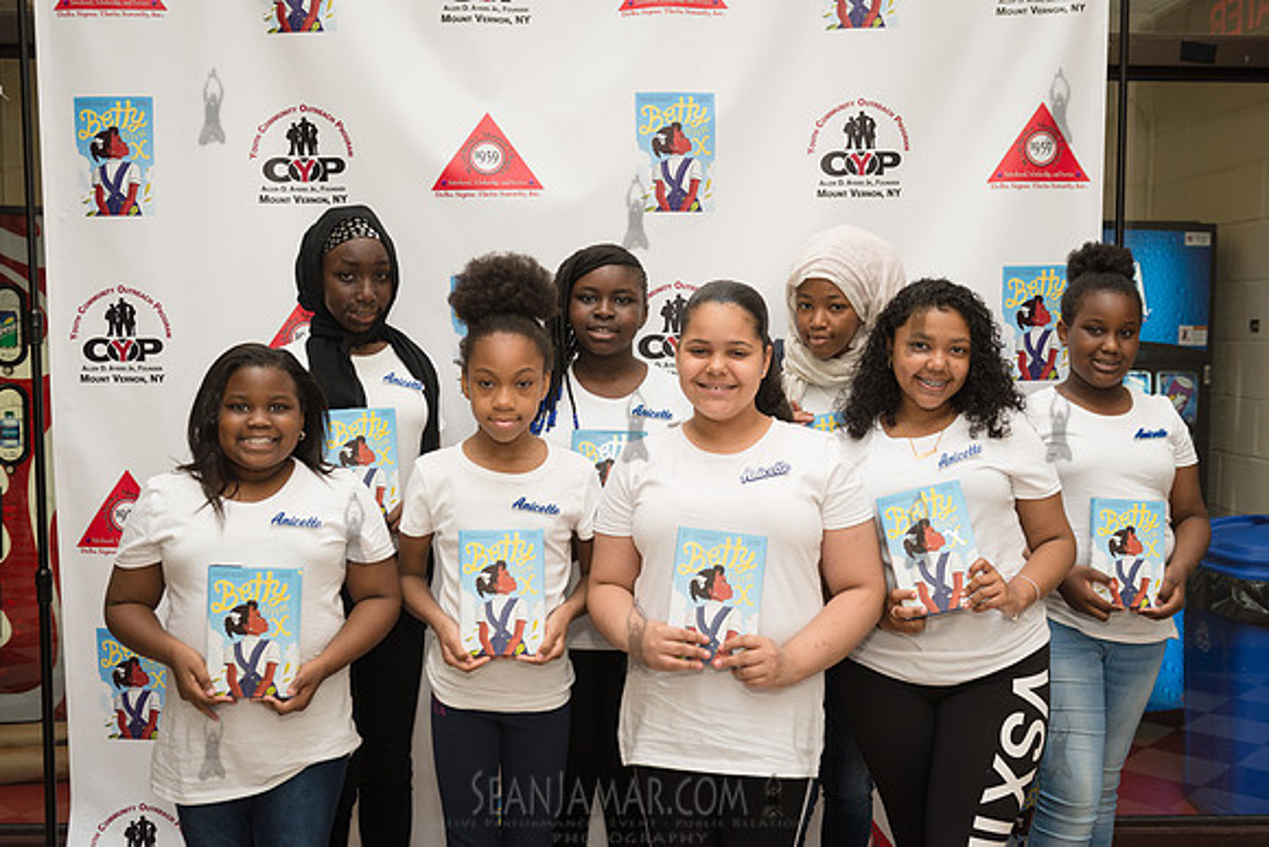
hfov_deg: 50.7
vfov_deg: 35.1
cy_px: 424
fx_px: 1340
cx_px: 634
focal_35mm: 38
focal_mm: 38
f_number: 4
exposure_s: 1/500
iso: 640
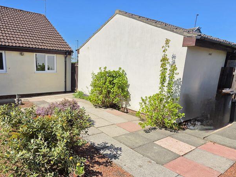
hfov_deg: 75.3
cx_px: 91
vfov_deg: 61.0
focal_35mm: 22
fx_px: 150
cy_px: 97
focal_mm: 2.2
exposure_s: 1/2500
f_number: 1.9
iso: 40
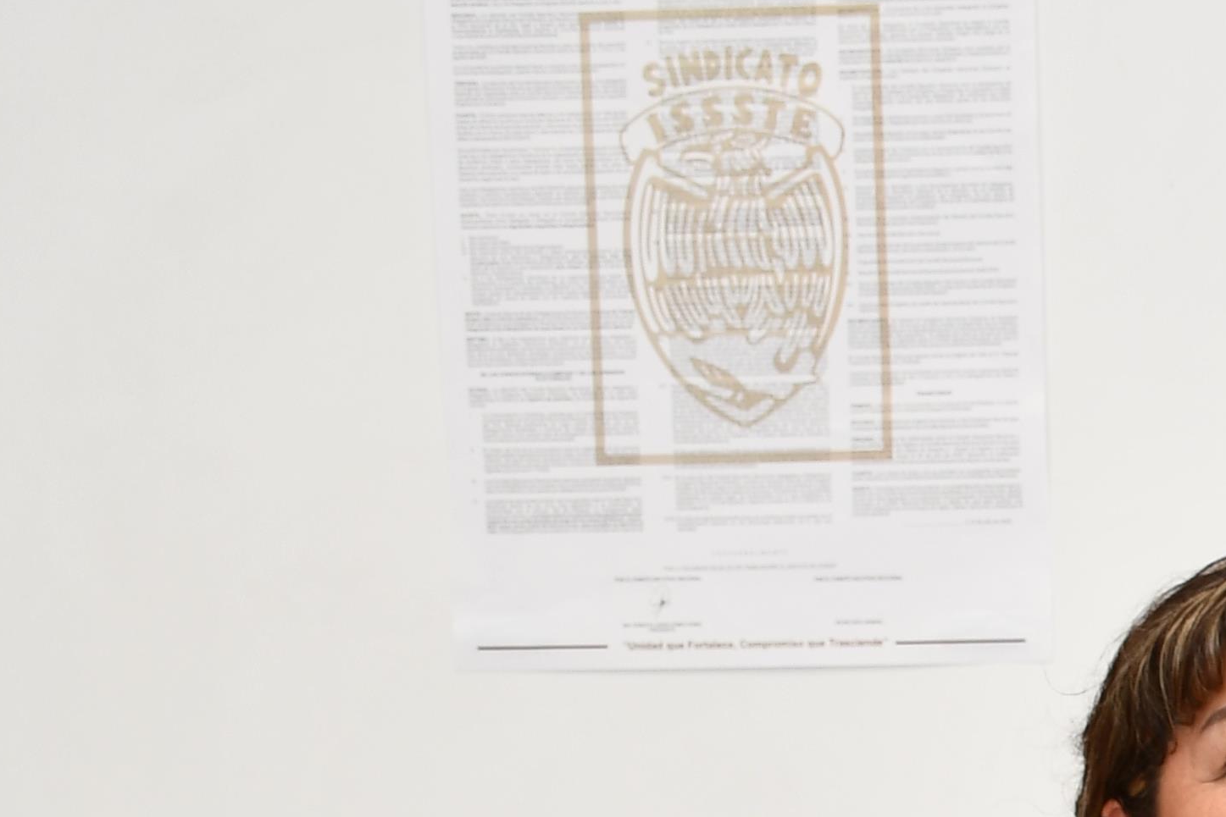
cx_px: 2334
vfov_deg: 10.5
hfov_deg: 14.0
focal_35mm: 127
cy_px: 1198
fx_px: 4325
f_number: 4.8
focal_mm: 22
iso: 200
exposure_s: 1/90
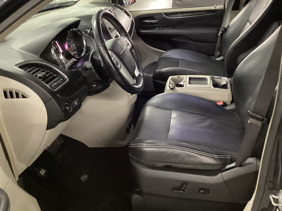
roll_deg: +0.2
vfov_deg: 37.6
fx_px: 310
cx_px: 153
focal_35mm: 38
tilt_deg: -24.9
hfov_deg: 48.9
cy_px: 88
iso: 640
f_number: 2.4
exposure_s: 1/20
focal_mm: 3.3
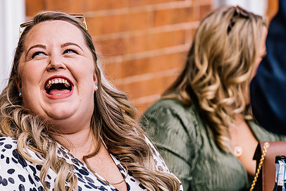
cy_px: 103
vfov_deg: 7.3
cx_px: 107
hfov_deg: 10.9
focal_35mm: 189
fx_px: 1502
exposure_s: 1/200
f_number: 4
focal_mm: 127
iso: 160
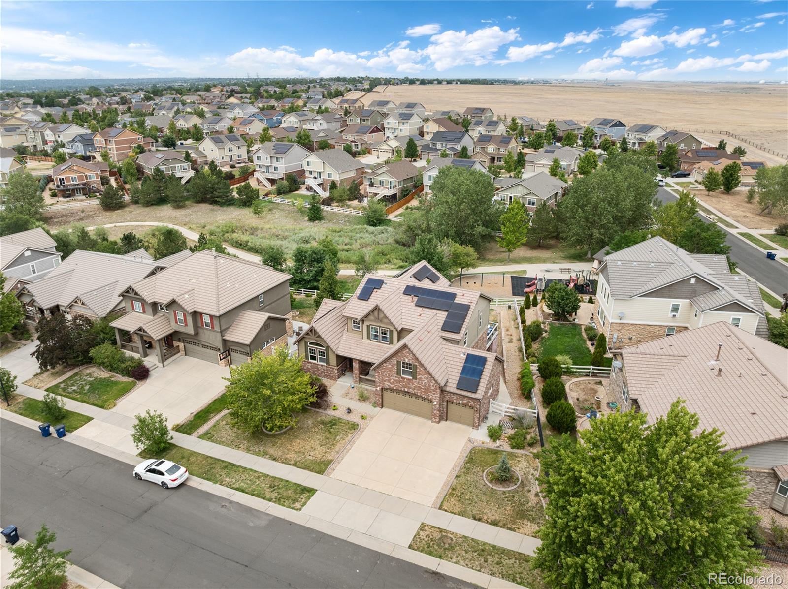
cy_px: 294
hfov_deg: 71.6
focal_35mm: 24
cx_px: 394
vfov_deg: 56.7
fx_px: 546
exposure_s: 1/1000
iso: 100
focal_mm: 12.29
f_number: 2.8
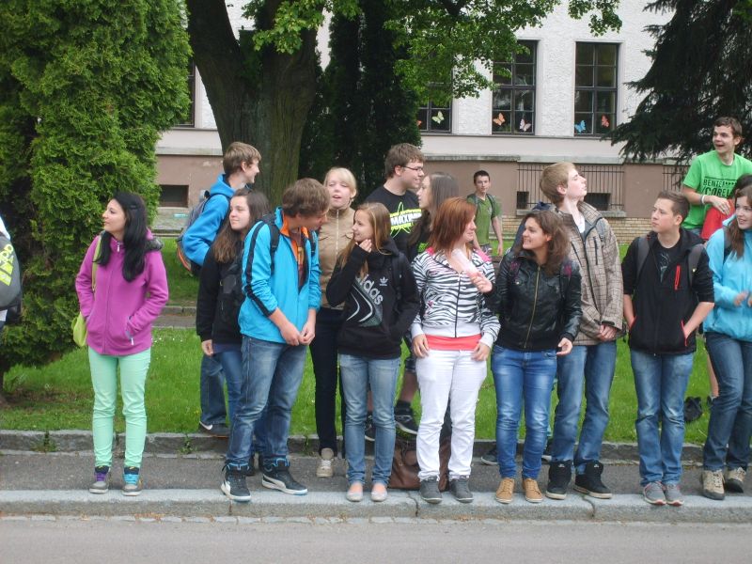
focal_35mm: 92
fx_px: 1999
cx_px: 376
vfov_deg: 16.1
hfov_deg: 21.3
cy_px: 282
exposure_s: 1/60
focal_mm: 15.5
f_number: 4.6
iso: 66
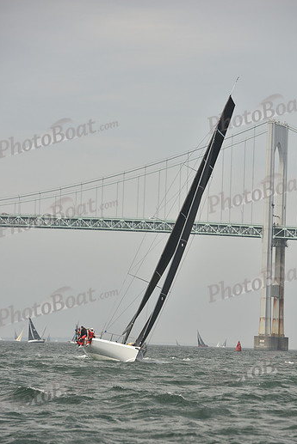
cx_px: 163
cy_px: 248
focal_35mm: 174
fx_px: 2152
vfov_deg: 11.8
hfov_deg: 7.9
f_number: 6.3
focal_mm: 155
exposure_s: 1/640
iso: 250
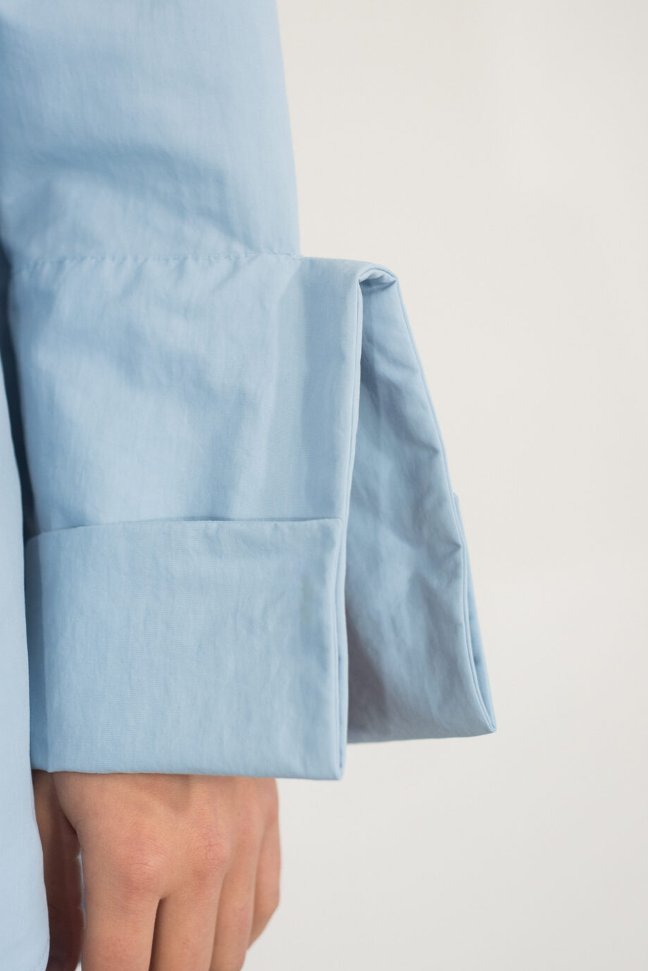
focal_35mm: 74
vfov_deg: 27.3
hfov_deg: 18.4
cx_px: 228
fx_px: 1996
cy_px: 438
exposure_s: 1/80
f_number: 2.8
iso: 400
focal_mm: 50
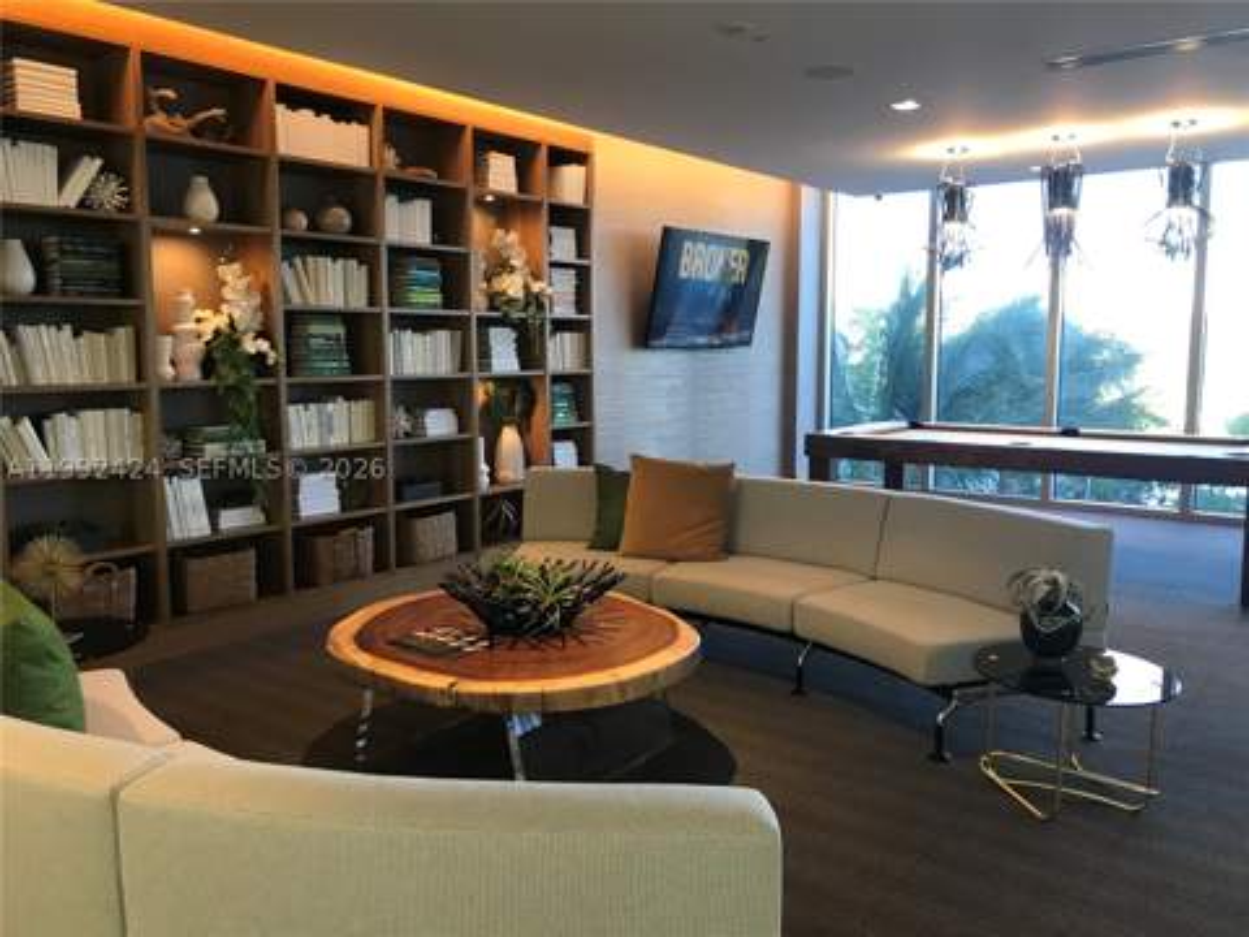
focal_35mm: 28
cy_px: 468
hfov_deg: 63.4
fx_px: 1010
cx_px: 624
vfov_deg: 49.7
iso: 32
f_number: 1.8
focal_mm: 3.99
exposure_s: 1/30
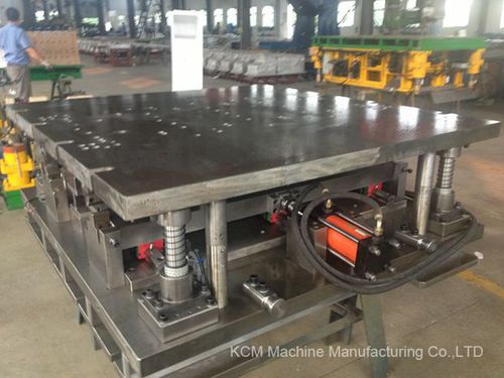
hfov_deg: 52.6
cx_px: 252
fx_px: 510
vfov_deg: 40.7
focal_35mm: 35
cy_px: 189
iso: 100
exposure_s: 1/20
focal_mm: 4.28
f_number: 2.4
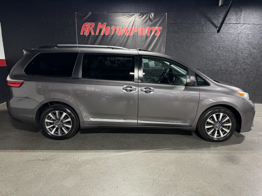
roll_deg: -1.2
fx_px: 182
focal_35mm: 24
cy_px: 98
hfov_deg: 71.6
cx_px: 131
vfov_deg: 56.8
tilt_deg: -12.2
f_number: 1.78
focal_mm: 6.76
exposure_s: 1/60
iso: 250
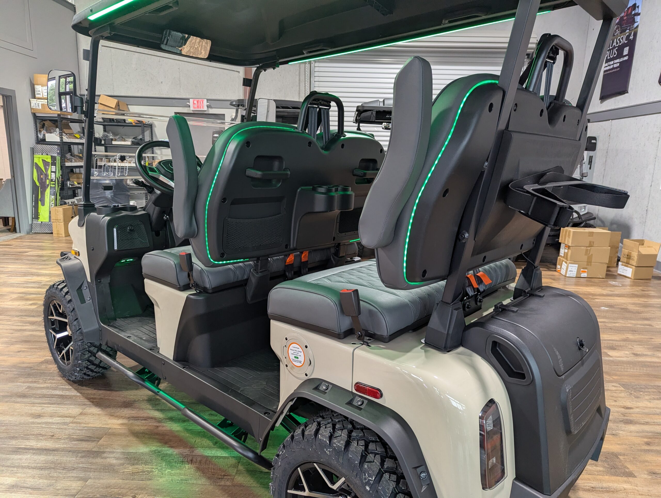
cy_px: 249
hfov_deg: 71.5
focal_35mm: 24
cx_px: 330
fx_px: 459
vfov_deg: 56.9
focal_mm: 6.81
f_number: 1.85
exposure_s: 1/163
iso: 553
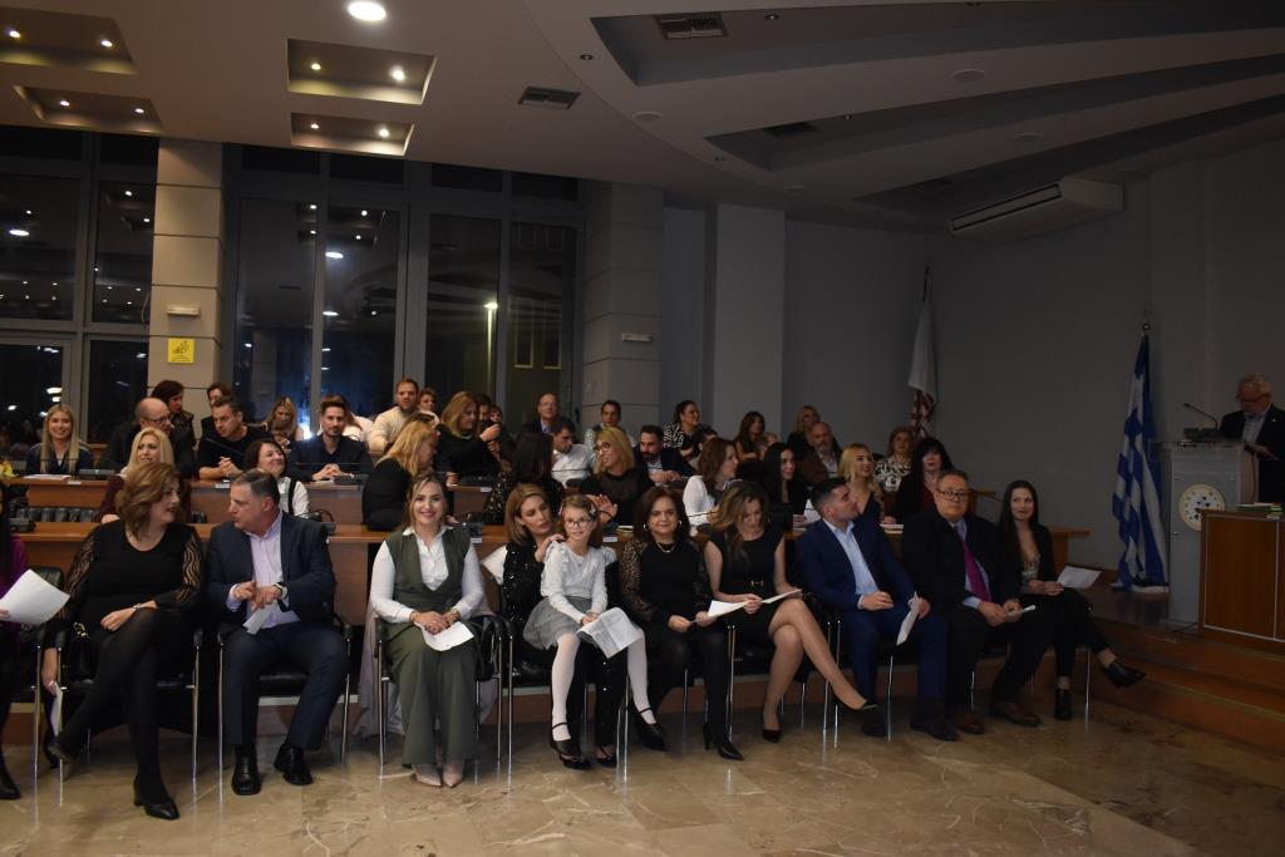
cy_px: 428
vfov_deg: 47.9
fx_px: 964
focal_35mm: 27
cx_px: 642
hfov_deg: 67.4
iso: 1250
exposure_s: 1/125
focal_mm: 18
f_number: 3.5
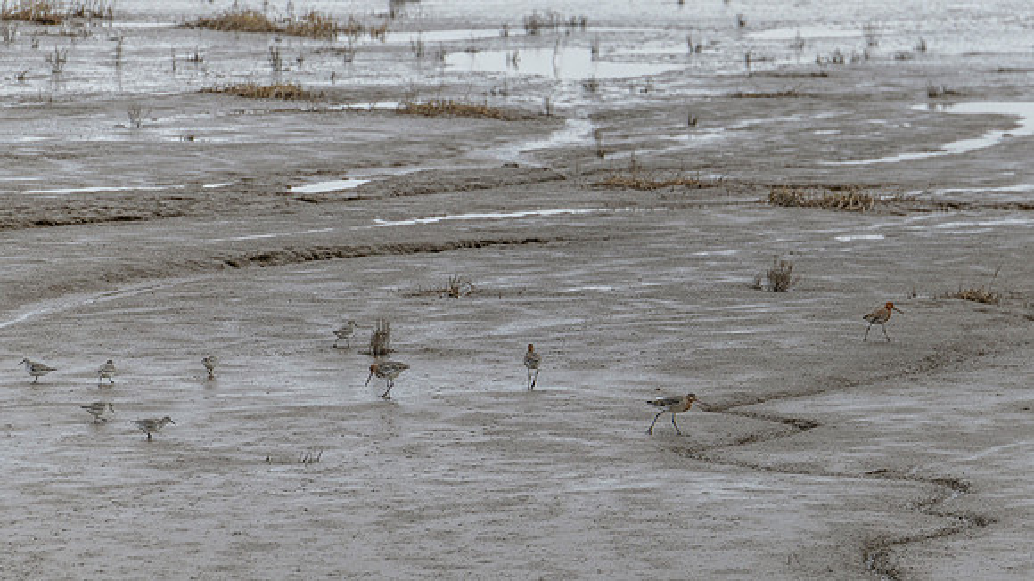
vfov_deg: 2.2
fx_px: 14883
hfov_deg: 4.0
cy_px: 286
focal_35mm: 543
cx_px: 632
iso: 640
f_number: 6.3
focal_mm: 400
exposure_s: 1/1600
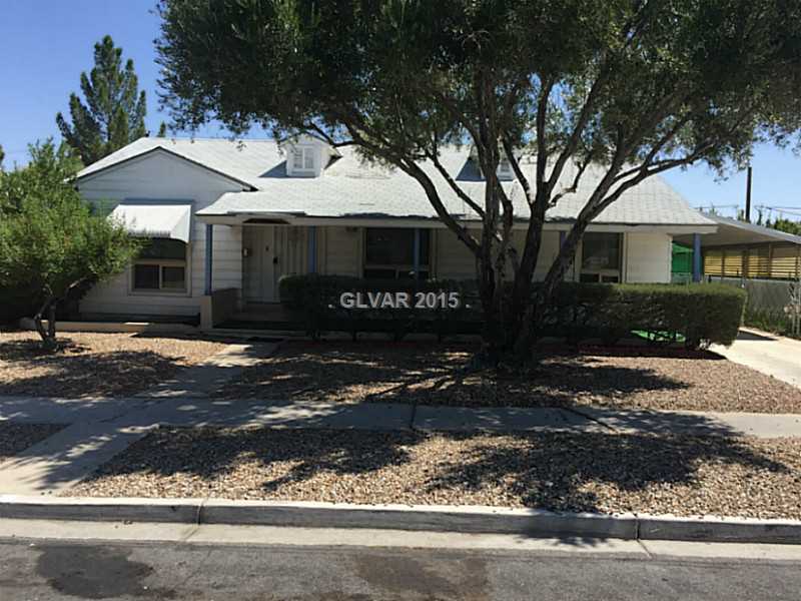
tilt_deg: +0.3
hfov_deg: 61.7
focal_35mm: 29
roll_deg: -0.8
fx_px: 671
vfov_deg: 48.2
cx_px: 400
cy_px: 300
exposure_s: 1/1647
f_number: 2.2
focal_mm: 4.15
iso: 32
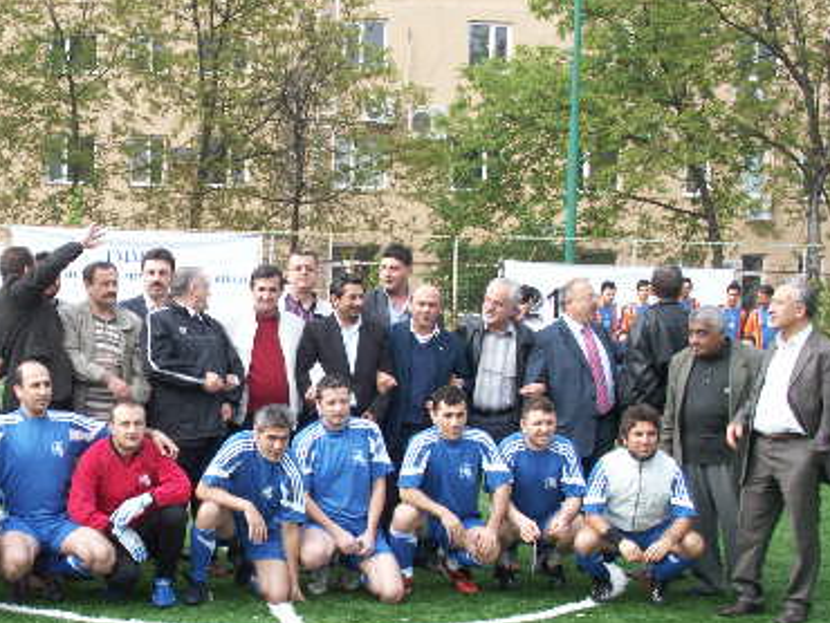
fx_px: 1536
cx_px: 197
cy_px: 385
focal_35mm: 64
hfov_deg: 29.7
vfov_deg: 22.9
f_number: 3.5
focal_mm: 7.7
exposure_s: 1/60
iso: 50
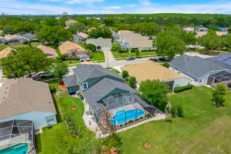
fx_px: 141
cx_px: 116
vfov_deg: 57.2
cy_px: 77
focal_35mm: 22
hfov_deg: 78.6
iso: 100
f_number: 2.8
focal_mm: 8.38
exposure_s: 1/320
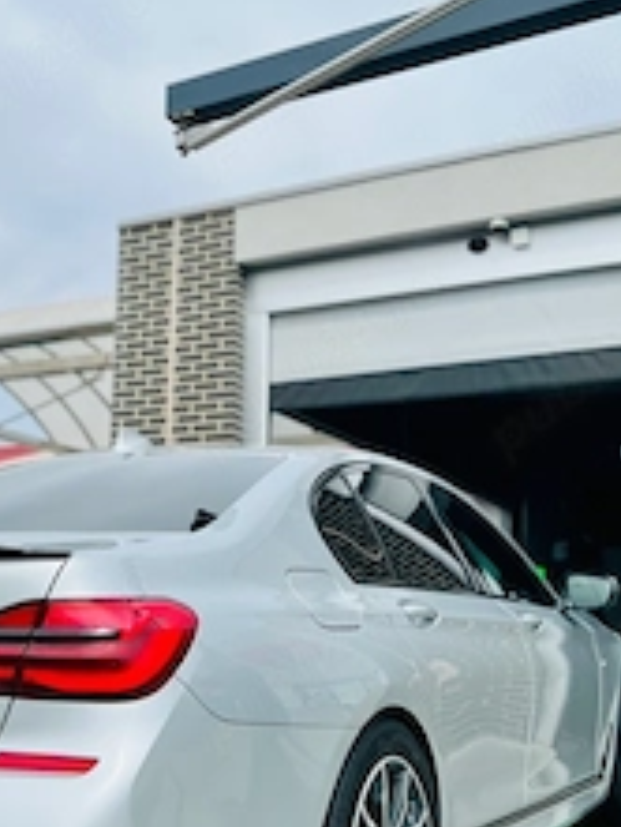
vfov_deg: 40.4
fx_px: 1123
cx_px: 105
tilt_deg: +11.6
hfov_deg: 30.0
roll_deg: -1.5
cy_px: 408
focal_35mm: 47
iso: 50
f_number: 1.5
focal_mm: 5.7
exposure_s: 1/4274
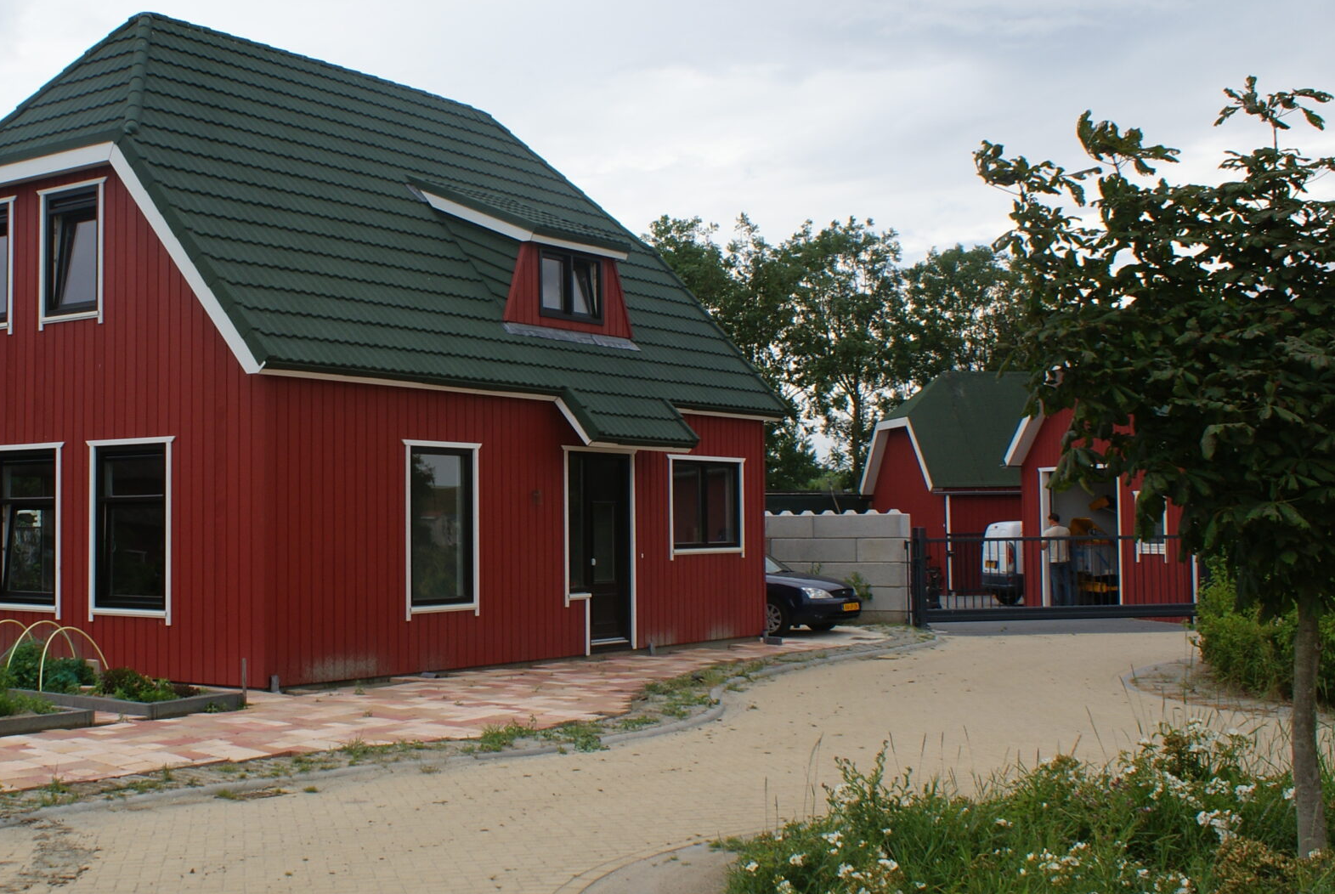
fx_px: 1634
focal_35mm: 44
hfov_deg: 43.6
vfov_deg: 30.6
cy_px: 386
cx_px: 414
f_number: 10
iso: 100
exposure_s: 1/160
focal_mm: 18
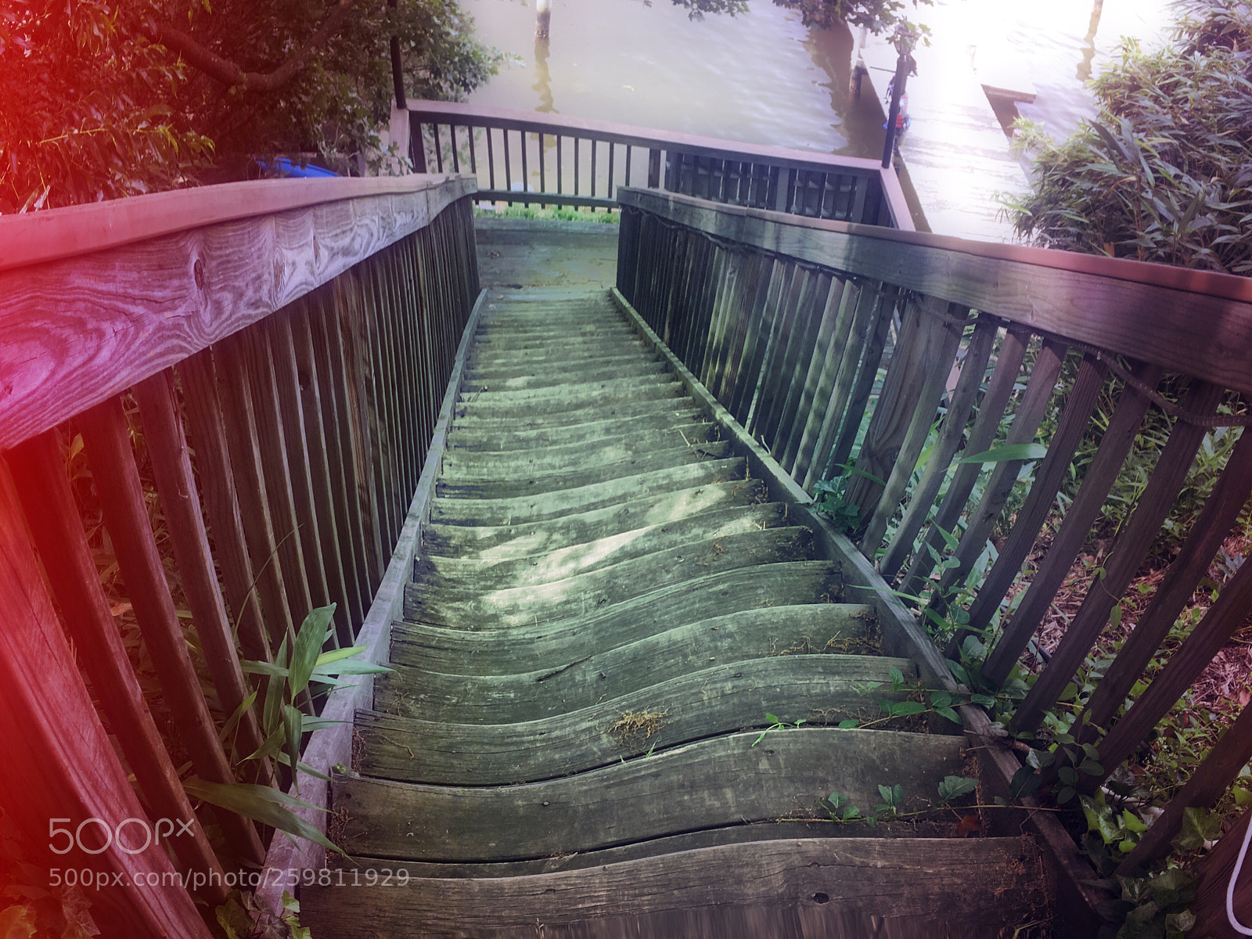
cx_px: 626
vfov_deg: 48.2
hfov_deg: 61.7
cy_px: 470
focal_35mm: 29
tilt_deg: -47.8
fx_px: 1049
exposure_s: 1/120
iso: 25
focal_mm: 4.15
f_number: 2.2
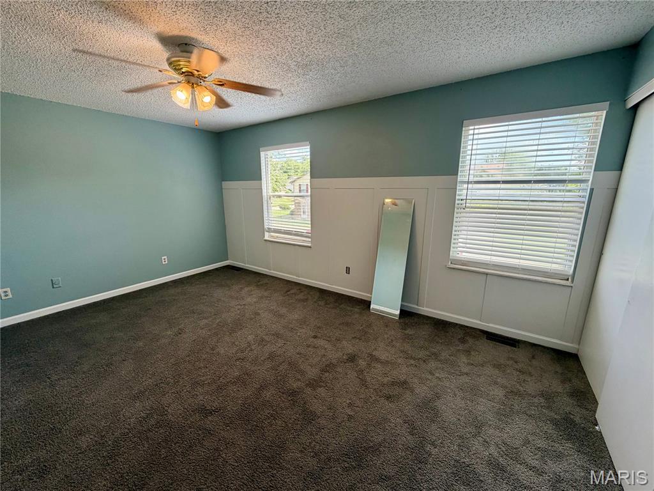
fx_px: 265
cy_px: 246
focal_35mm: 14
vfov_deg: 85.7
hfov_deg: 102.1
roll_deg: +0.3
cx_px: 327
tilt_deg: -12.0
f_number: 2.2
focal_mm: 2.22
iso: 125
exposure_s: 1/121
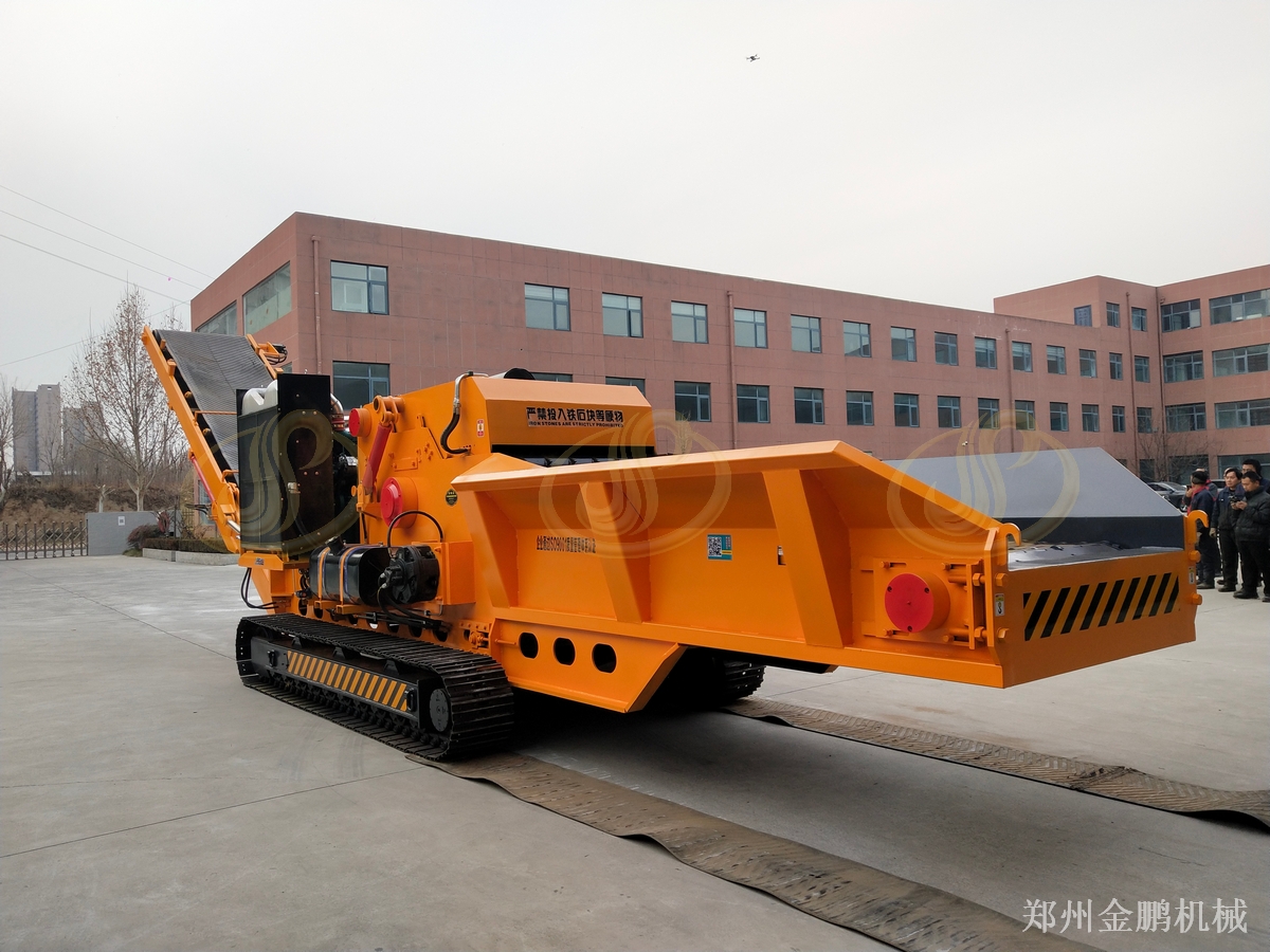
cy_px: 476
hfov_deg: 60.0
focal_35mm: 30
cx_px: 635
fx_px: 1101
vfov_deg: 46.8
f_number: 1.8
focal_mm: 3.95
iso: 104
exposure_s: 1/487
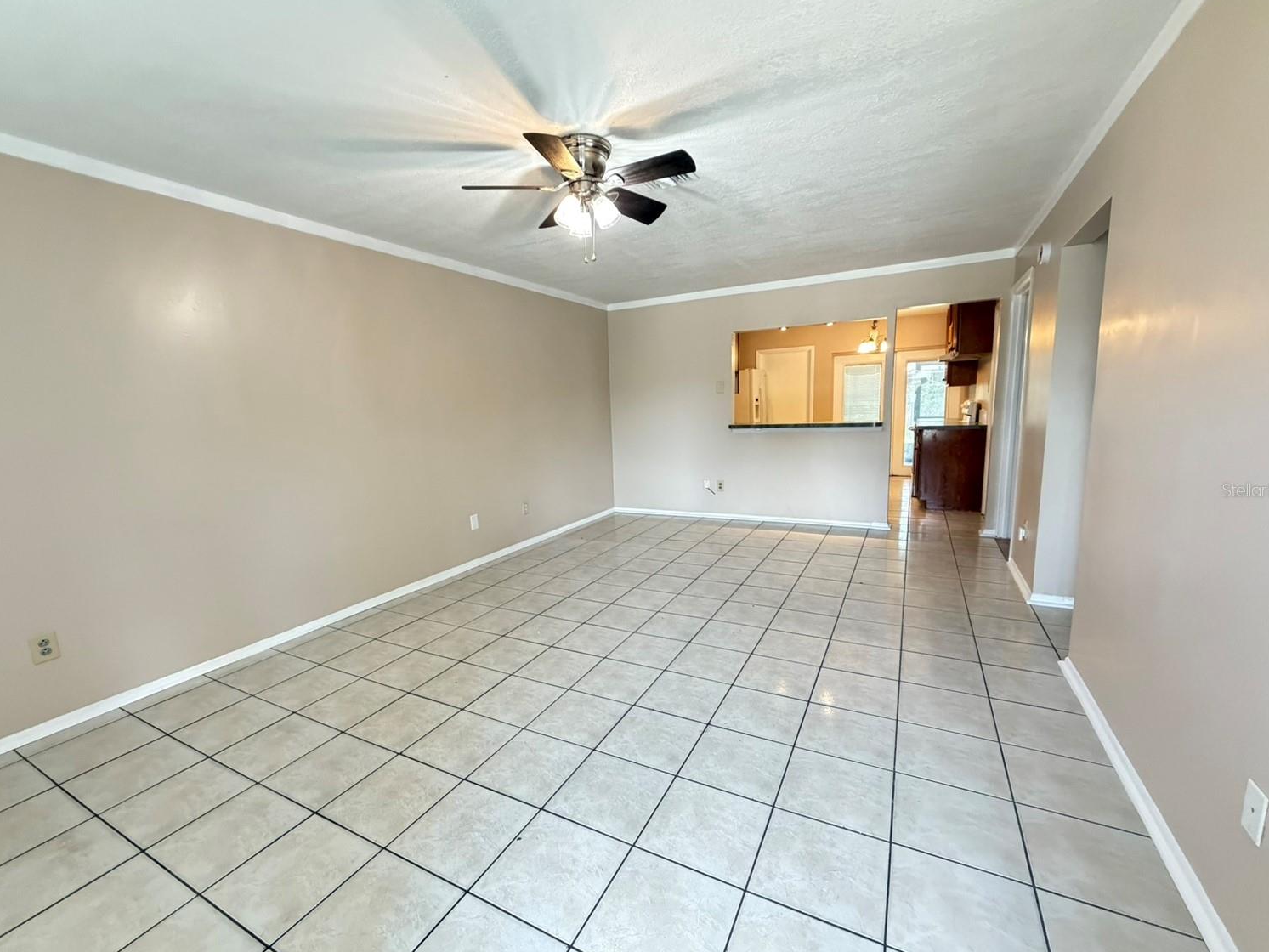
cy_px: 490
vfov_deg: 81.7
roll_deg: +3.3
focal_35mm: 15
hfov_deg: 98.2
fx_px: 550
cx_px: 622
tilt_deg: -9.2
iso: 640
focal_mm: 2.22
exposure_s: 1/60
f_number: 2.2
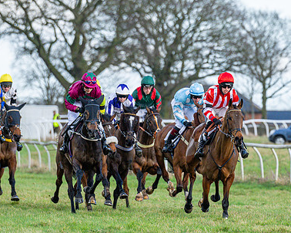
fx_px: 4425
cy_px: 131
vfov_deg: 3.0
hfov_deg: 3.8
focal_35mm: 514
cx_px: 217
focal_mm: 200
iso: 640
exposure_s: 1/2500
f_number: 4
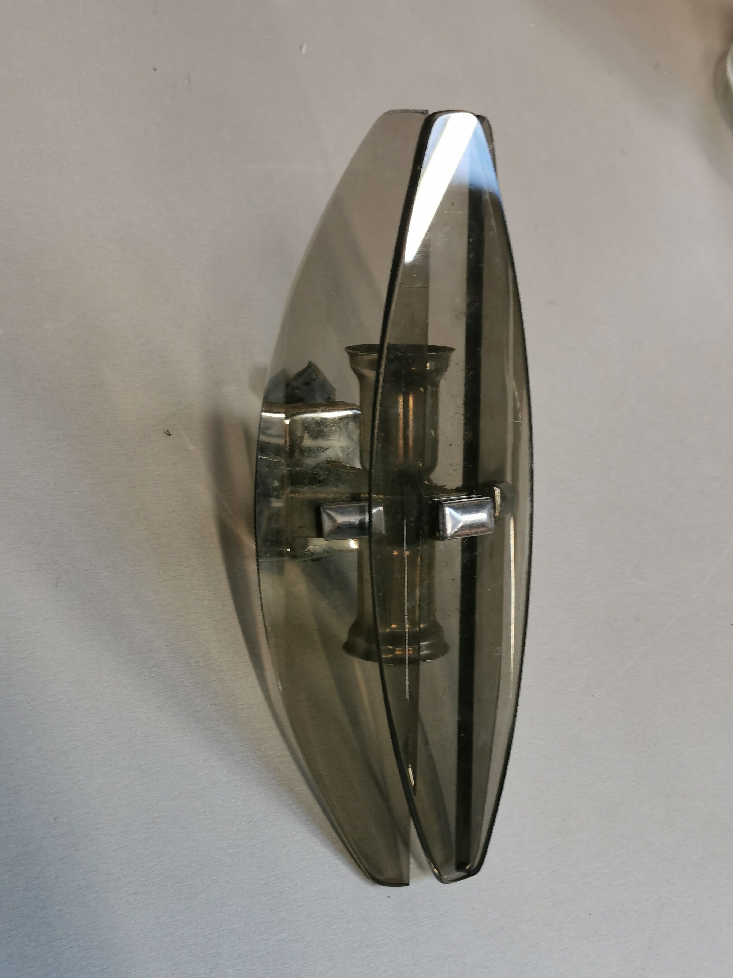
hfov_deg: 29.7
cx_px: 366
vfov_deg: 38.9
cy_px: 489
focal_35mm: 49
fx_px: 1383
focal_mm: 5.58
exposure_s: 1/50
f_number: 1.8
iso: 160
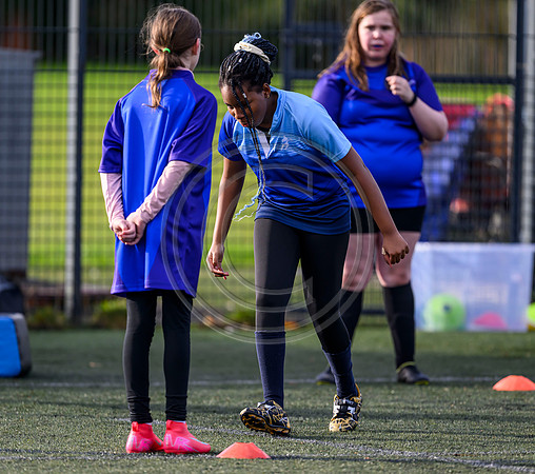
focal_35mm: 478
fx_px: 7900
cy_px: 237
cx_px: 268
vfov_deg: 3.4
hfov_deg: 3.9
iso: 500
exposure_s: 1/2000
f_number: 3.2
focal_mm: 400
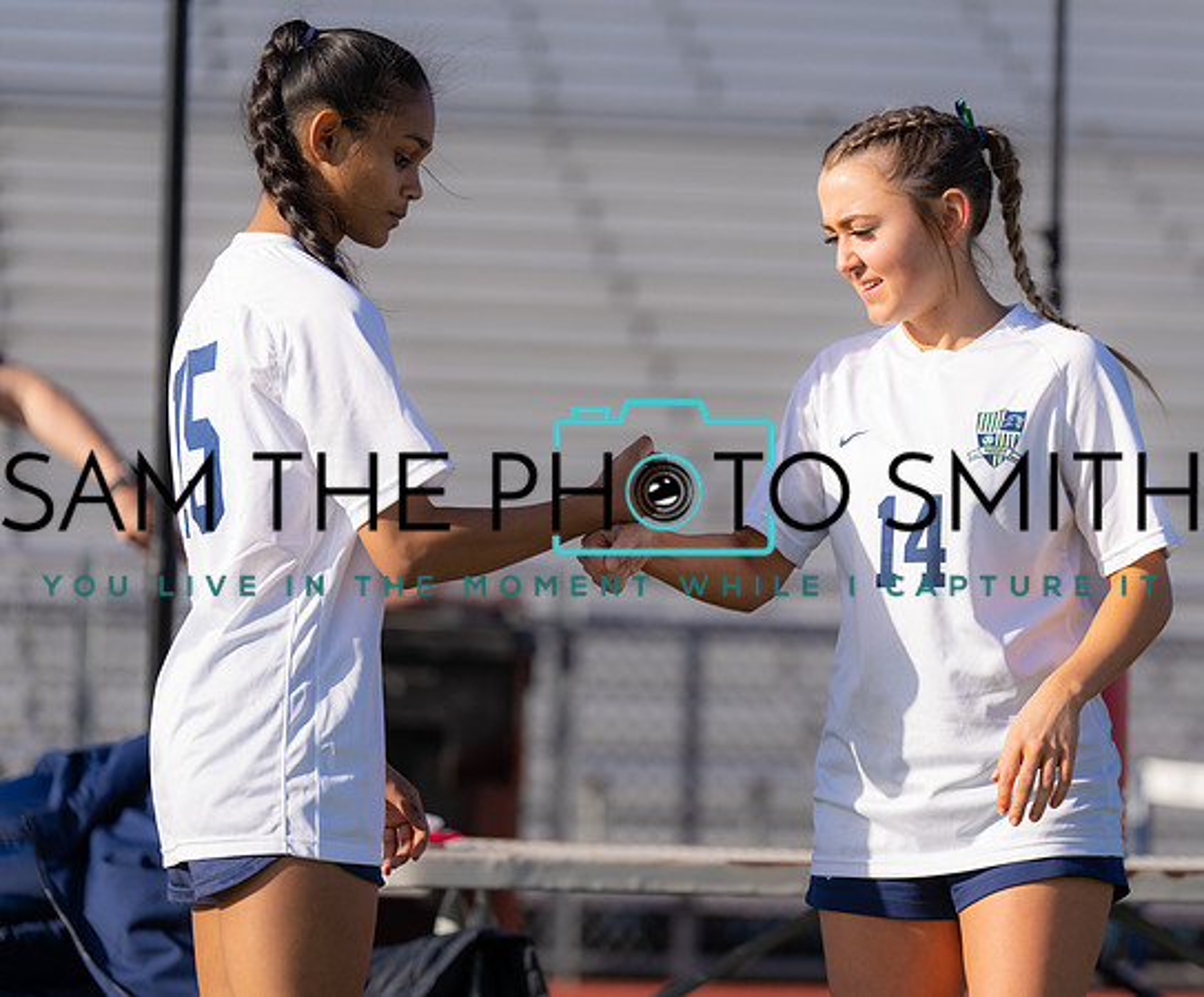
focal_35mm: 156
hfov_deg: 12.1
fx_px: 5656
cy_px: 498
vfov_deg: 10.1
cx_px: 749
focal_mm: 136
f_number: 2.8
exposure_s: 1/3200
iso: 200
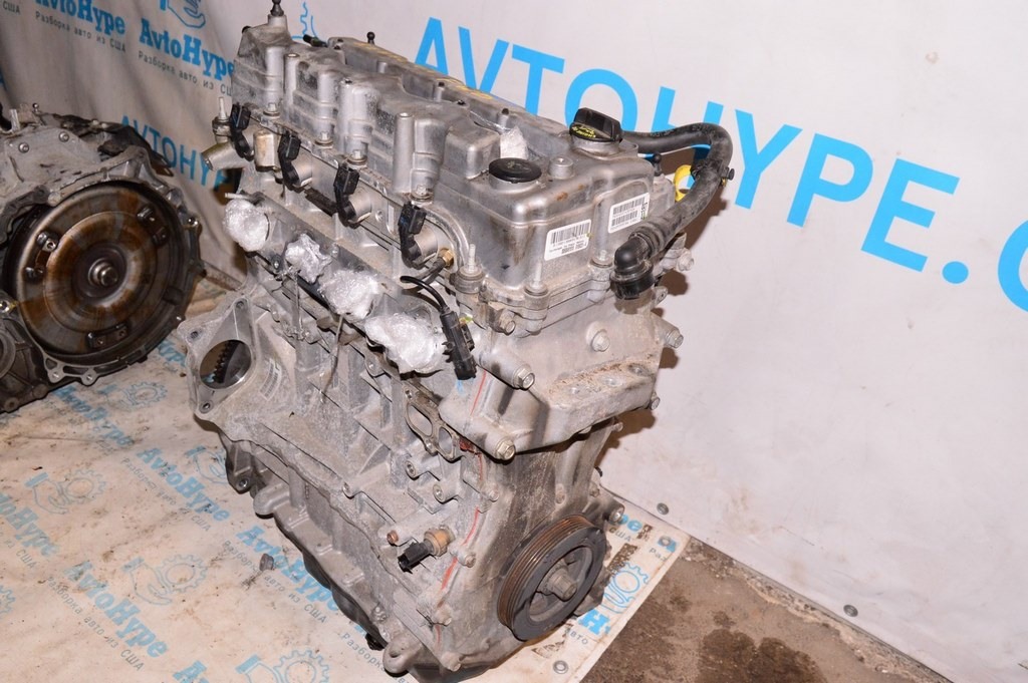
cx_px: 514
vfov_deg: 41.6
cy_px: 342
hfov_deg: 59.5
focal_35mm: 32
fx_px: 899
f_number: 8
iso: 1600
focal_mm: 21
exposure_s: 1/100
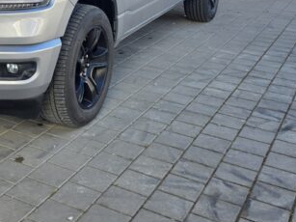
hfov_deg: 30.8
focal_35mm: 60
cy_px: 5
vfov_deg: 23.5
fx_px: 513
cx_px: 31
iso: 40
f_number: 1.7
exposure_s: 1/359
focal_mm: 6.25
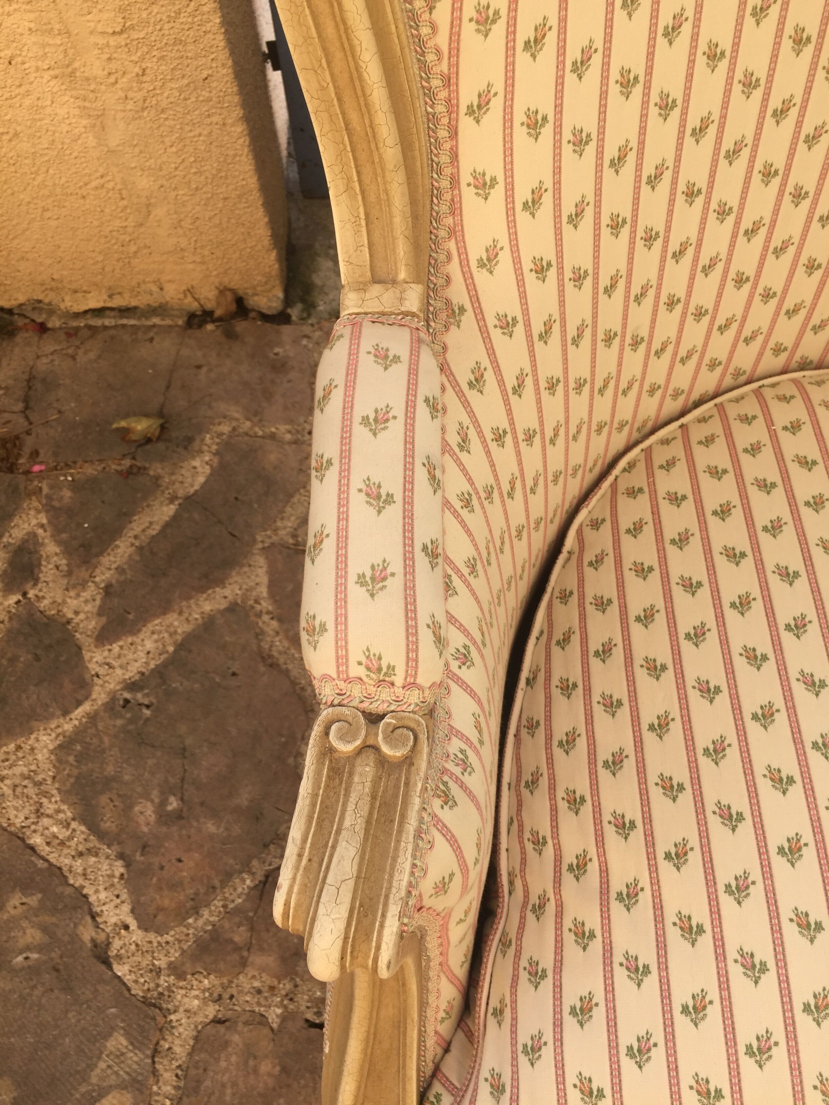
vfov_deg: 61.7
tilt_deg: -65.1
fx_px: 926
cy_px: 552
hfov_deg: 48.2
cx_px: 414
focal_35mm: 29
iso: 32
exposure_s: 1/399
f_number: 2.2
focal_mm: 4.15
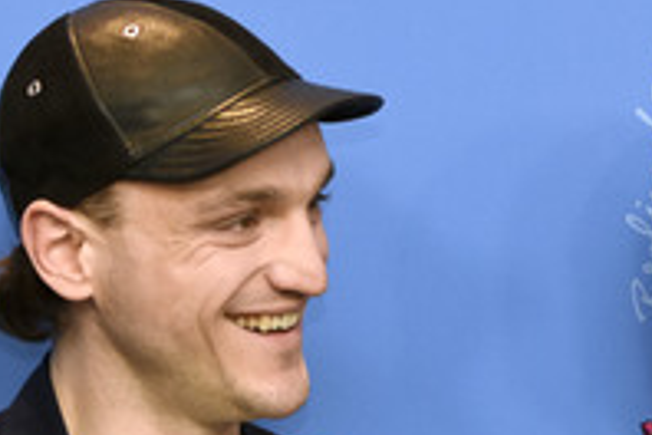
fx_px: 6504
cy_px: 425
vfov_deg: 3.8
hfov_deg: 5.7
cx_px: 489
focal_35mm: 359
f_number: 3.2
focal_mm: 105
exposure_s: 1/400
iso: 640
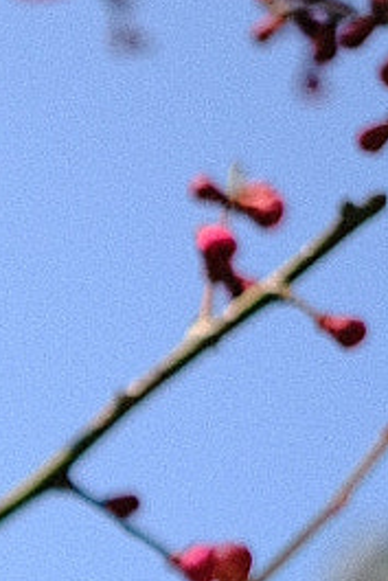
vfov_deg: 9.4
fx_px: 3406
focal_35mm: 211
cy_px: 938
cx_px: -716
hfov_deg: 6.1
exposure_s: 1/1800
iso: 100
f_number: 2
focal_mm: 23
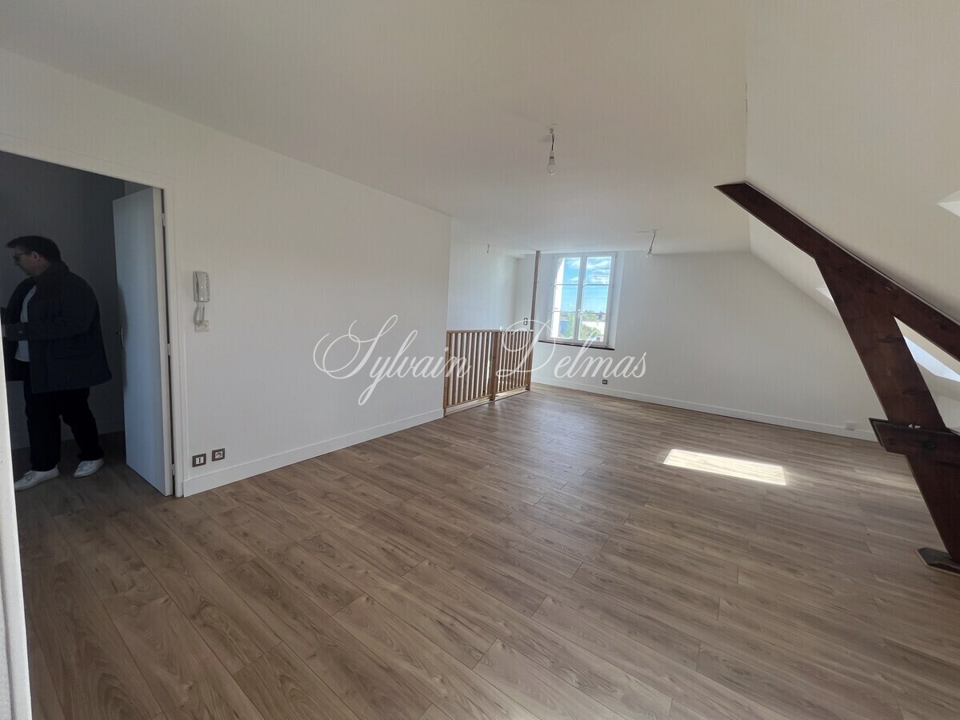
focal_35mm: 13
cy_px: 360
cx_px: 480
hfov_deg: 106.2
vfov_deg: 89.9
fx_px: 361
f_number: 1.8
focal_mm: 1.57
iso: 32
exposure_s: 1/175
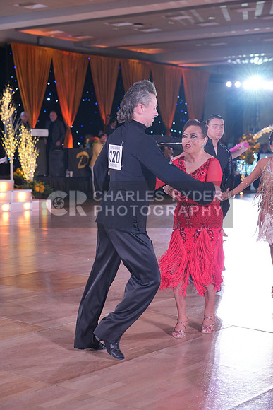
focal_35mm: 66
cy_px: 205
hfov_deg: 20.6
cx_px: 136
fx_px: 750
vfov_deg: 30.5
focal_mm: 66
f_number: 4
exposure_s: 1/400
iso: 2000
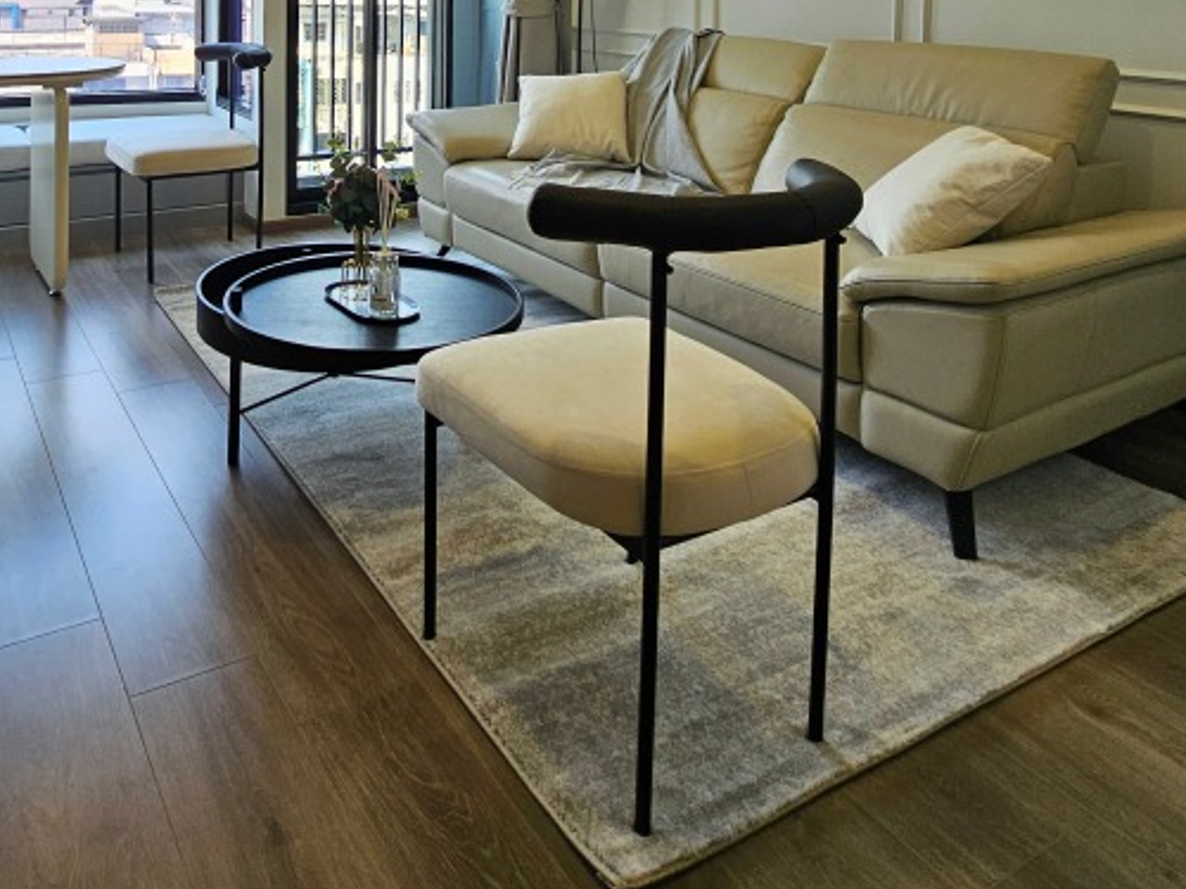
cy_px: 7
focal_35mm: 26
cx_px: 401
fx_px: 891
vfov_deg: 45.2
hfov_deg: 65.6
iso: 50
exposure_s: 1/100
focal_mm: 2.2
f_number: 2.2
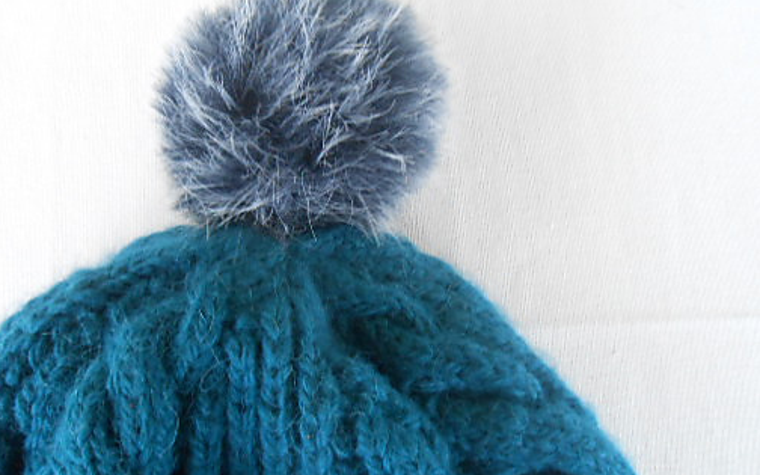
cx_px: 296
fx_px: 725
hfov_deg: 54.8
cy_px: 225
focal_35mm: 35
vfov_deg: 36.3
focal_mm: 4.6
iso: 400
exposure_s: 1/20
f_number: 3.5
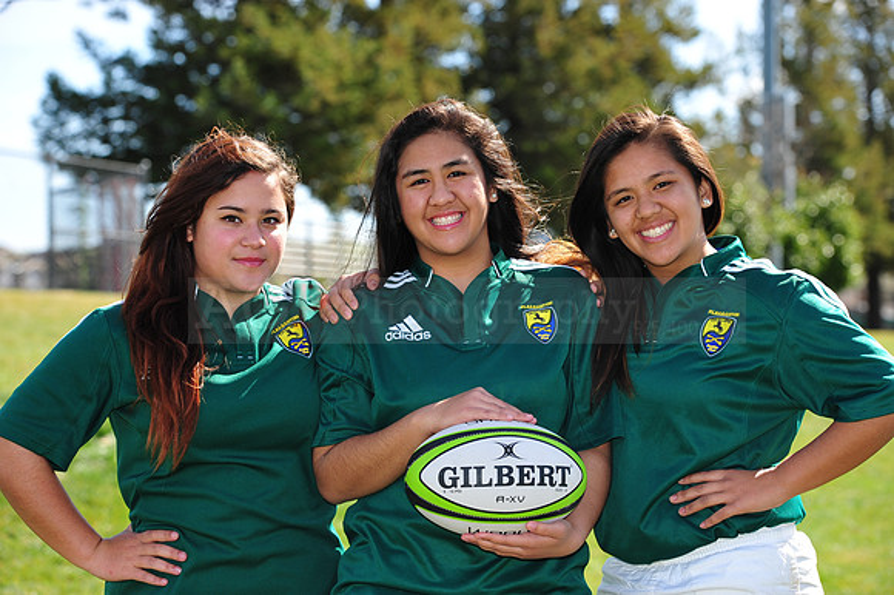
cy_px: 298
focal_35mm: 120
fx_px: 2978
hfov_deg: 17.1
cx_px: 447
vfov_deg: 11.4
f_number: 5.6
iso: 200
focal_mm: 120
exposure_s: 1/320
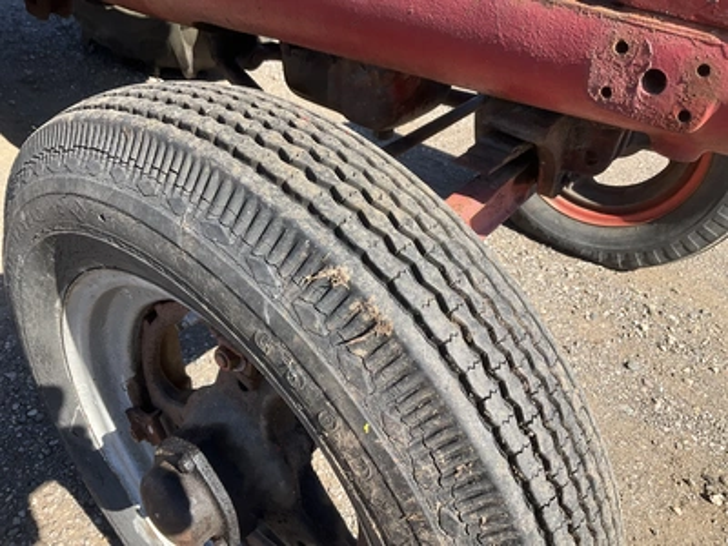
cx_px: 364
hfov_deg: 61.7
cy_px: 273
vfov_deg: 48.2
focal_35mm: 29
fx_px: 610
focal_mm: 3
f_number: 1.8
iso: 25
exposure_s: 1/613
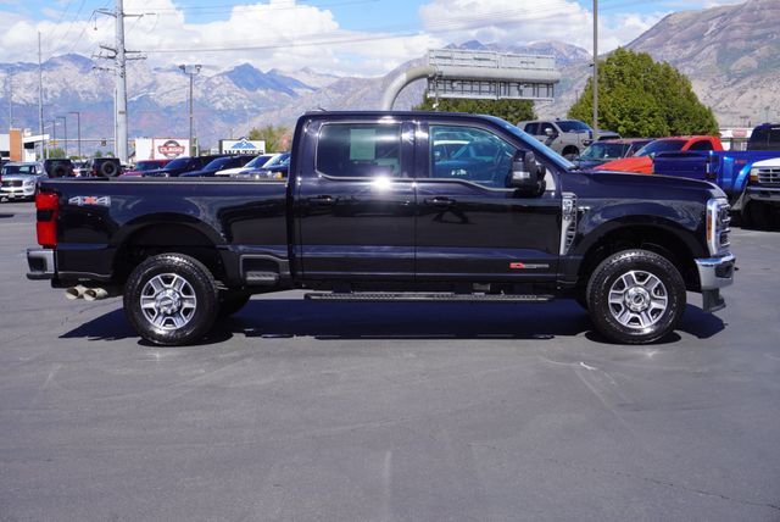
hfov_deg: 39.9
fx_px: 1073
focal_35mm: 50
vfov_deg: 27.3
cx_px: 390
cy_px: 261
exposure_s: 1/125
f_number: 11
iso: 100
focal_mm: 33
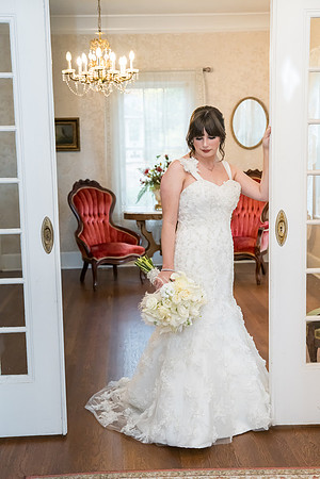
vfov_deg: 39.6
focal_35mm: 50
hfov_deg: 27.0
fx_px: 667
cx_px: 160
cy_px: 240
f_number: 4
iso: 2000
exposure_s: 1/320
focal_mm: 50
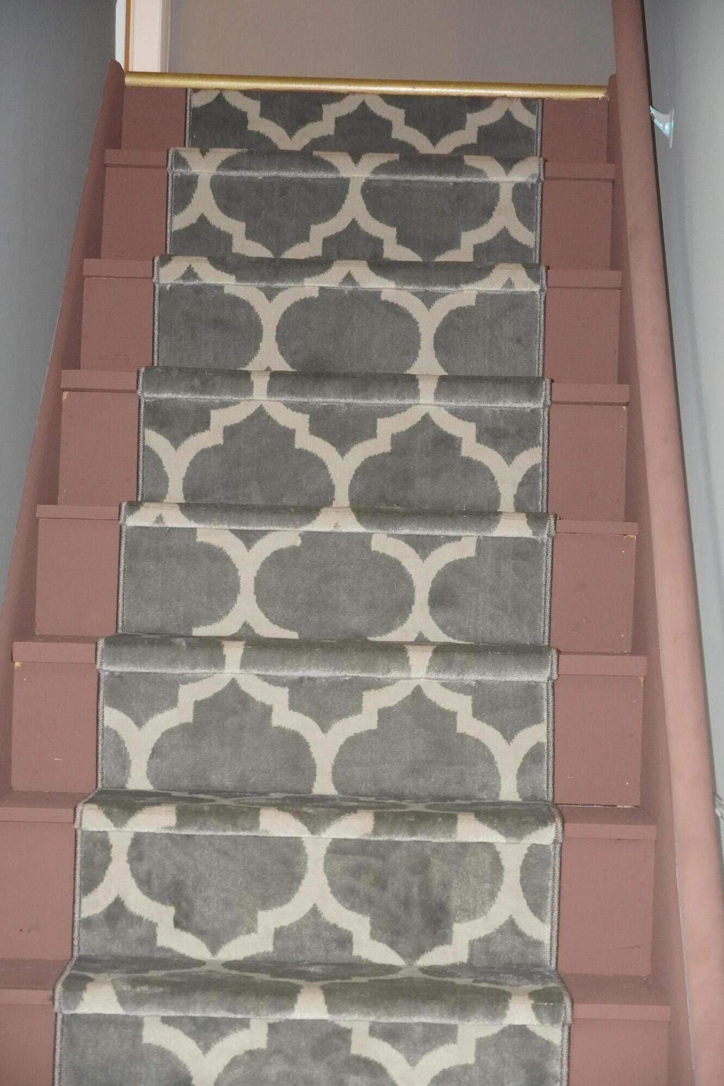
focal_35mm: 92
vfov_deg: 22.3
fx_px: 2761
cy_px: 543
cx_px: 362
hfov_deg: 14.9
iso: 3200
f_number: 5.6
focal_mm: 61
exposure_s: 1/60
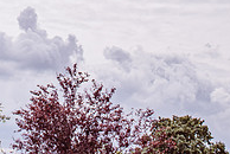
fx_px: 627
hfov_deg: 20.1
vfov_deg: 12.8
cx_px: -2
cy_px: -119
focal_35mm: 98
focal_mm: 24
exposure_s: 1/5000
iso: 250
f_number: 4.5
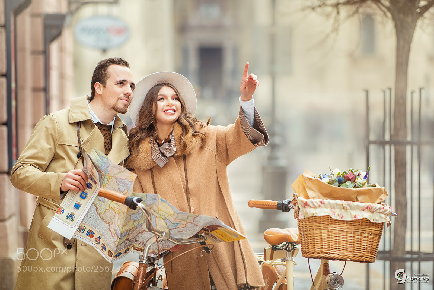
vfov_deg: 13.1
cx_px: 217
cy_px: 145
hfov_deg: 19.4
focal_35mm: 105
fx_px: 1266
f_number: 2
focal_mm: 105
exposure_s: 1/640
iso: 100
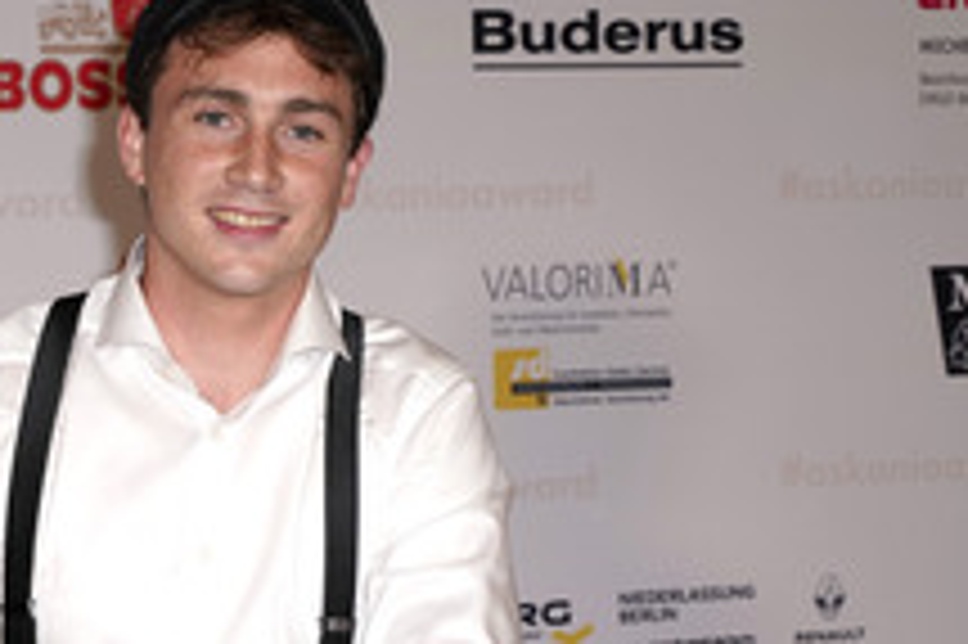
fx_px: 3385
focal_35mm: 126
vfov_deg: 10.8
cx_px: 151
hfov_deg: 16.1
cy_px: 549
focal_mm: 60
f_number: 7.1
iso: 640
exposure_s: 1/160
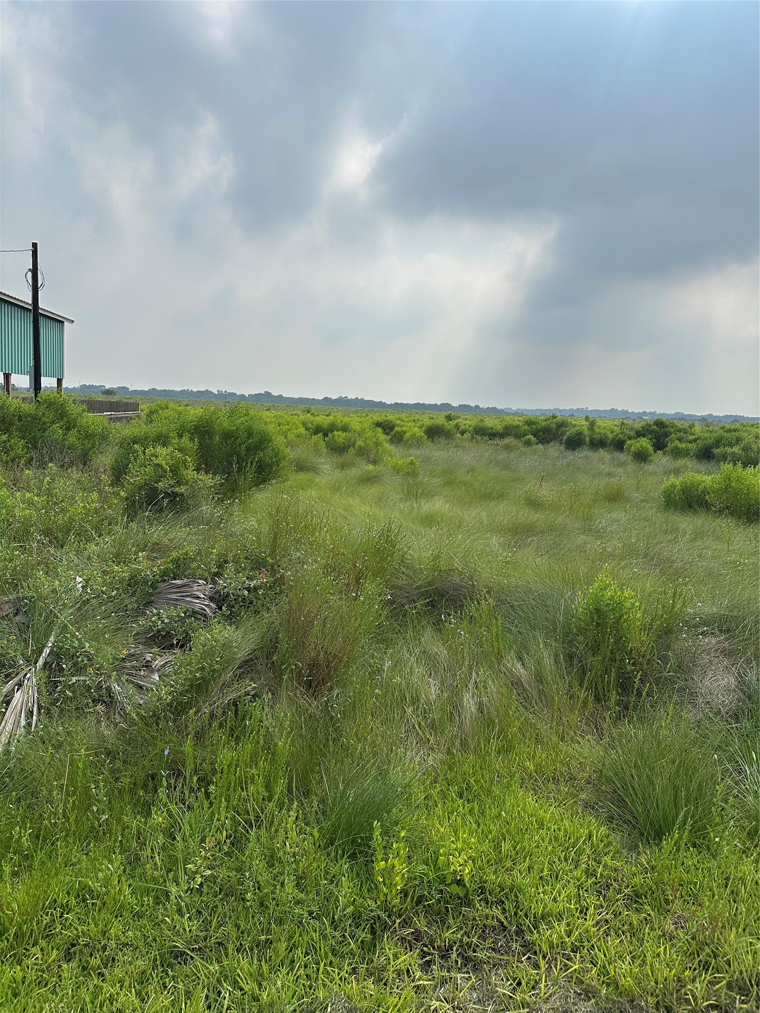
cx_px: 380
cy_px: 506
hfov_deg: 56.8
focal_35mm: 24
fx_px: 703
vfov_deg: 71.6
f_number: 1.78
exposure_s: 1/8197
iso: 80
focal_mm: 6.86
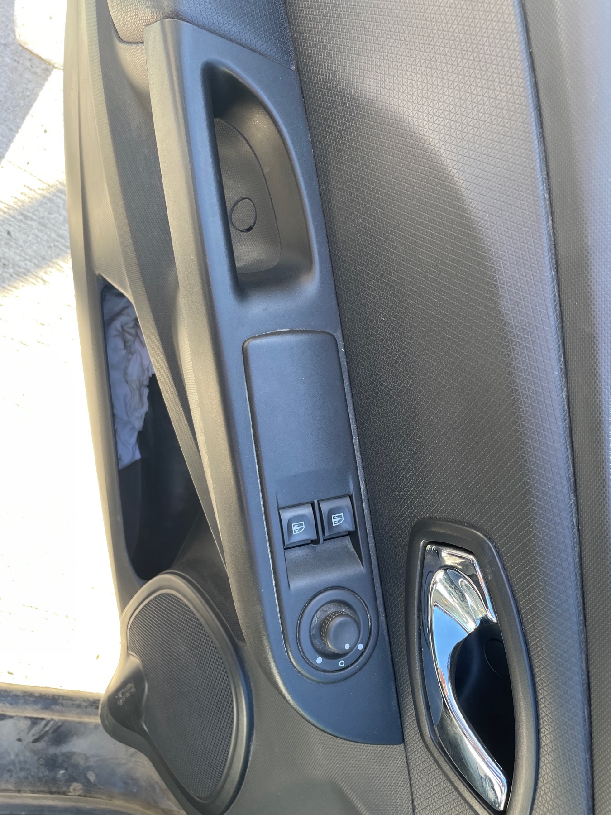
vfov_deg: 67.3
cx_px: 306
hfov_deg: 53.1
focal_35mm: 26
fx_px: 612
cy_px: 408
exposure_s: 1/121
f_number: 1.6
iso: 40
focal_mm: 4.2
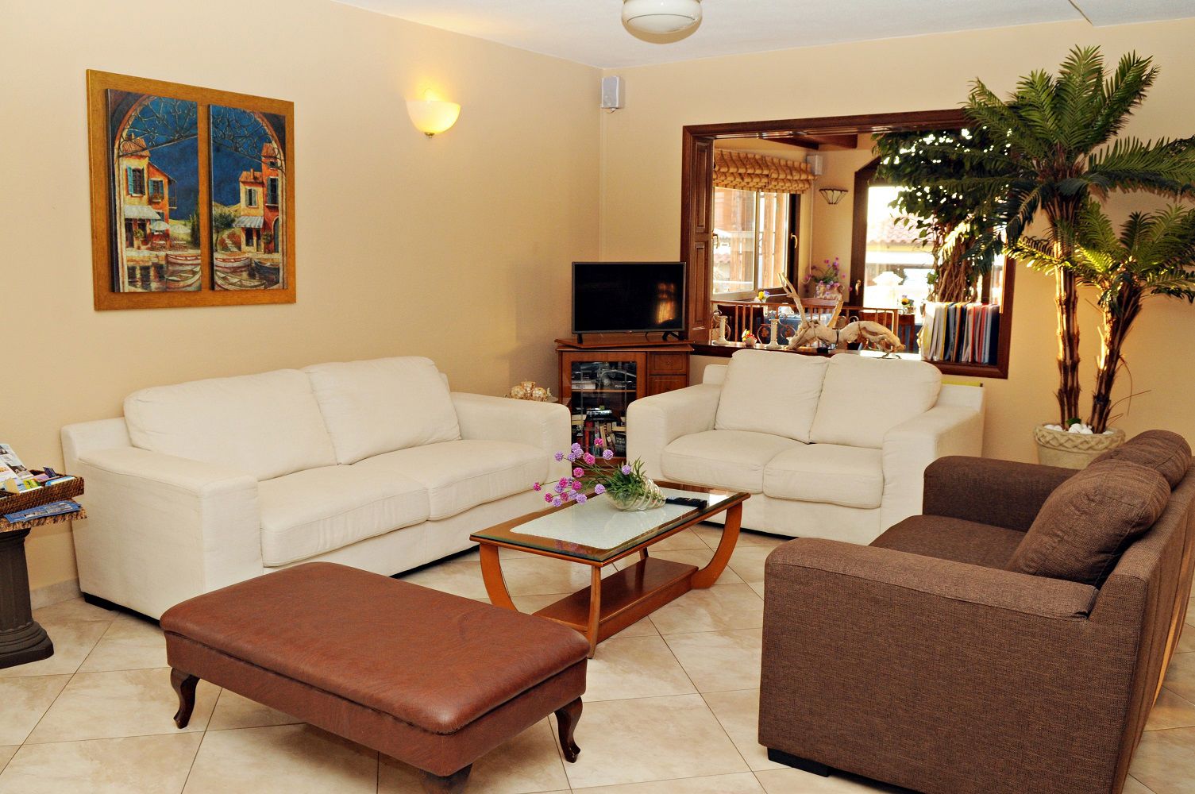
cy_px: 397
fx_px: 995
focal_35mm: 30
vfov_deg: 43.5
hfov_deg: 62.0
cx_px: 598
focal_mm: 20
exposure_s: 1/60
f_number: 6.3
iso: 500
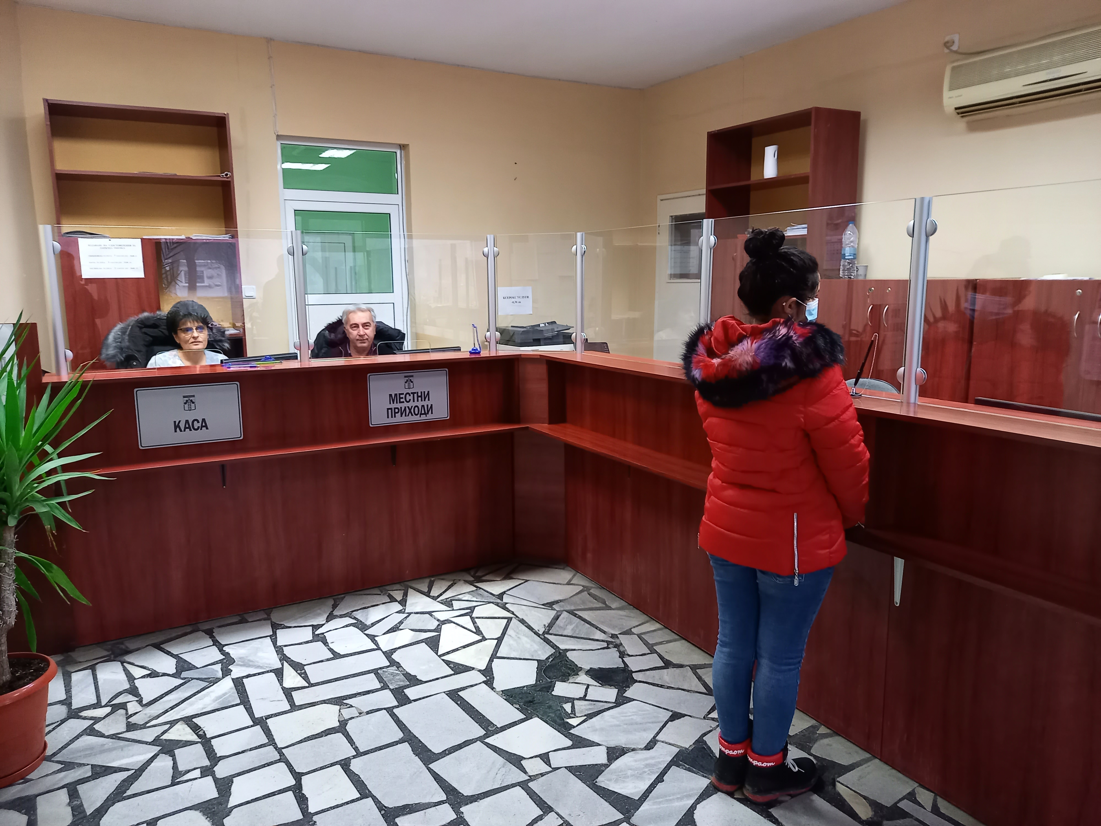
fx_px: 795
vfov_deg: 54.9
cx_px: 550
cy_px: 413
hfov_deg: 69.4
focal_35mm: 25
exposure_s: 1/33
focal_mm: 4.6
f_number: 2
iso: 400
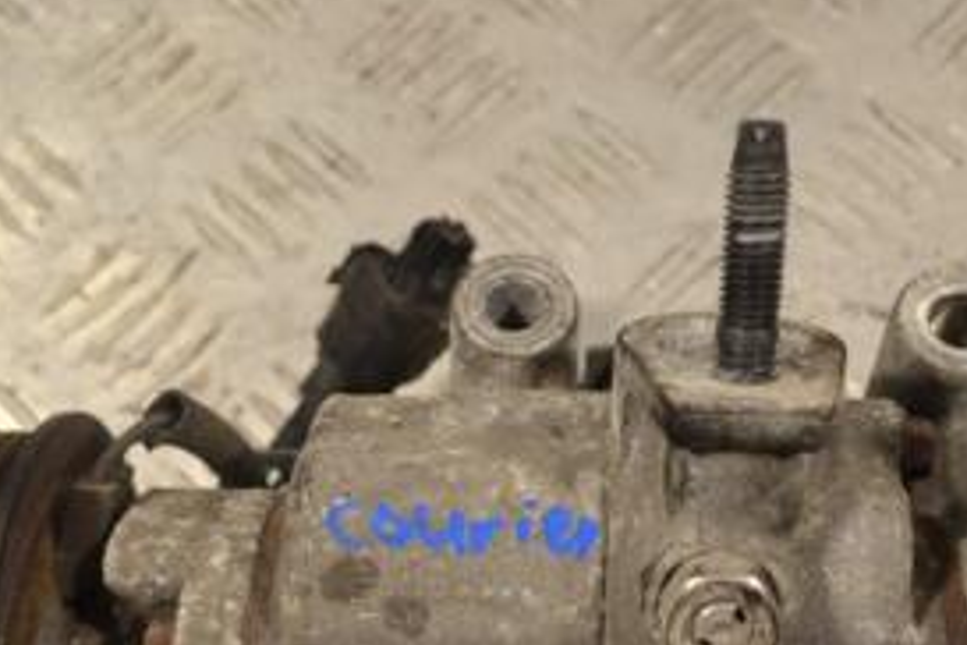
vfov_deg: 19.8
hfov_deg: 30.5
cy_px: 680
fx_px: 1773
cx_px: 478
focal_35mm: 66
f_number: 5.6
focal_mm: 20
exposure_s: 1/125
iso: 360
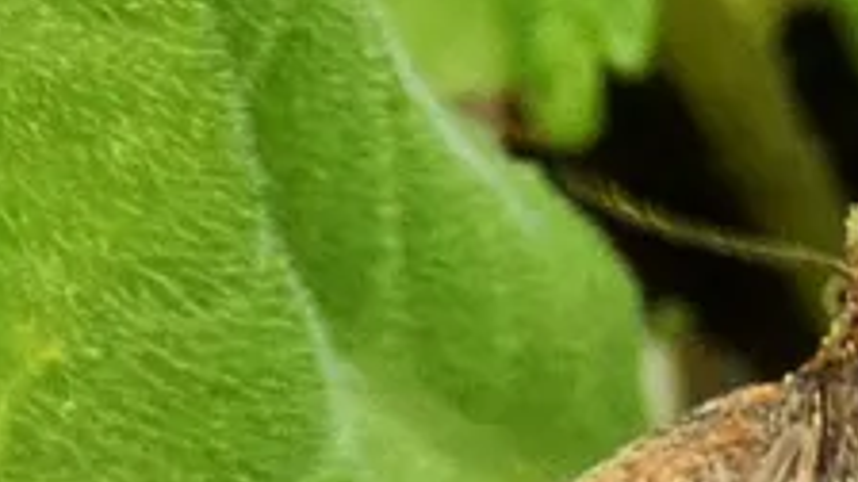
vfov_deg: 7.3
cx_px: 889
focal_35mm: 165
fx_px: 3754
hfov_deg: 12.9
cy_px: 562
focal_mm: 9.5
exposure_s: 1/80
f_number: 3.9
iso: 200
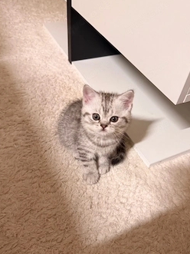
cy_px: 145
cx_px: 105
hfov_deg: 48.1
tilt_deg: -47.1
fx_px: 212
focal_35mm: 29
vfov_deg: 61.4
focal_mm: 6.76
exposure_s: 1/50
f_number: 1.78
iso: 320
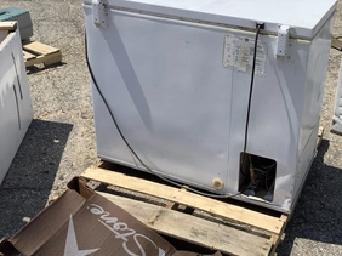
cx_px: 232
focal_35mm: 44
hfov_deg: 42.3
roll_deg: +0.3
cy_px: 83
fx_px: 434
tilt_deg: -24.4
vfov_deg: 32.5
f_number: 2.4
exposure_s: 1/2331
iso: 25
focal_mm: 3.3
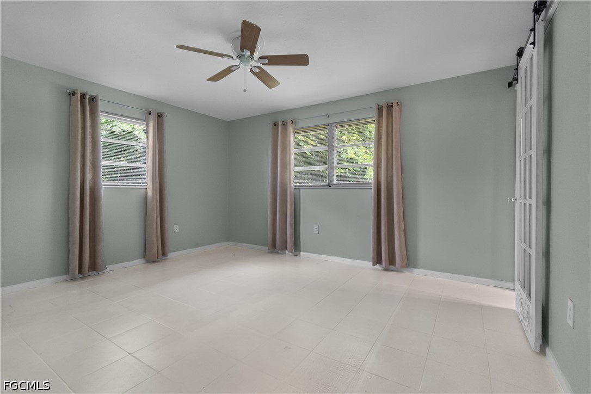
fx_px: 246
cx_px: 296
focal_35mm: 15
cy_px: 197
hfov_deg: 100.4
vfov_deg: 77.3
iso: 800
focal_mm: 10
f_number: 4.5
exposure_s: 1/60
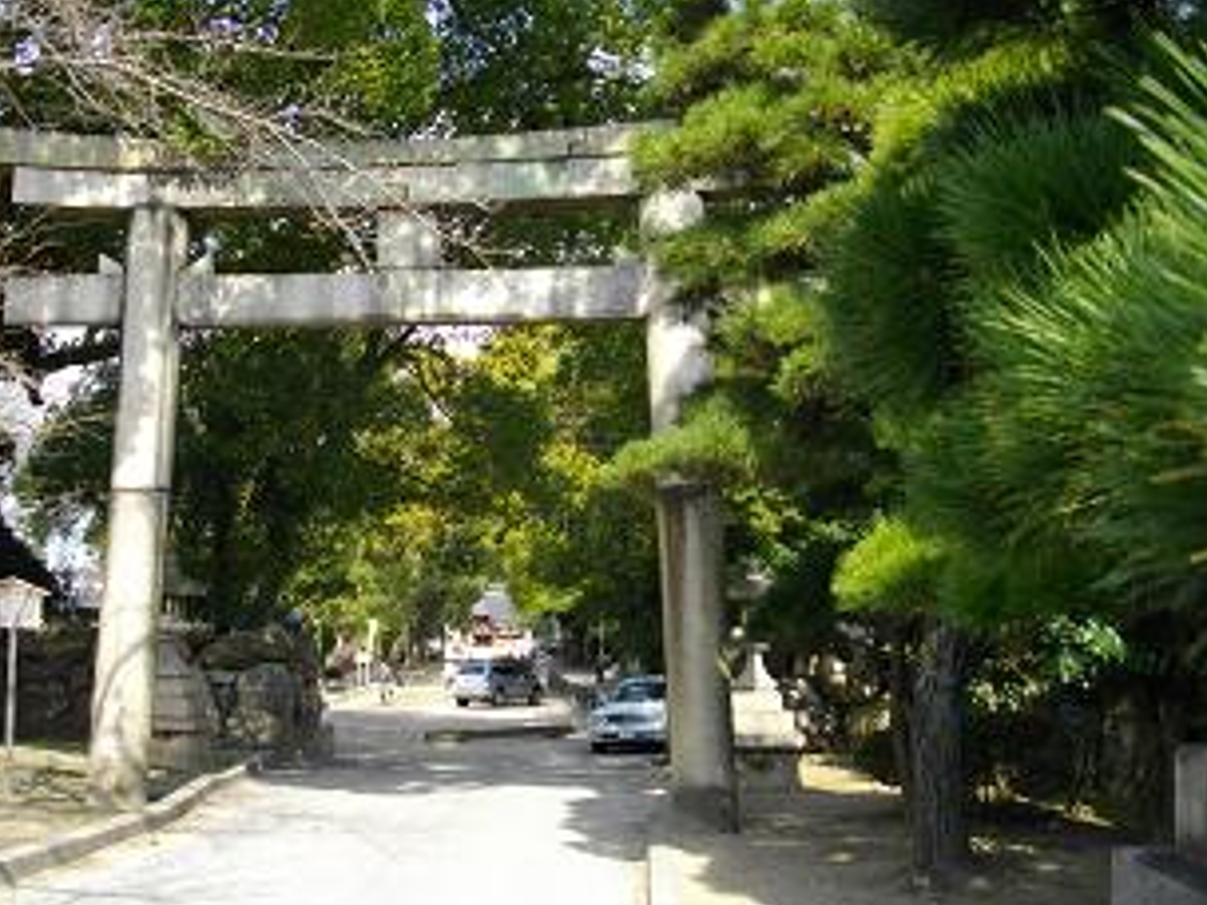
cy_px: 429
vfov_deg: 35.1
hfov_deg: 45.3
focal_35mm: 41
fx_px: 1430
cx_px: 439
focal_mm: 5.7
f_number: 2.9
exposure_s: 1/500
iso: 100
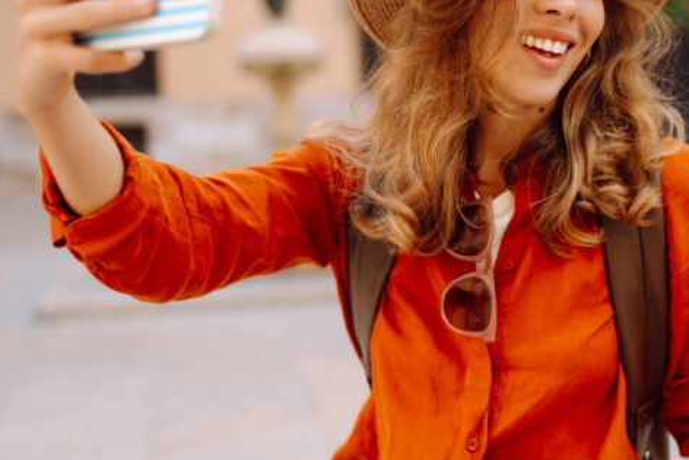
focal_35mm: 76
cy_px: 299
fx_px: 1455
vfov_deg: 17.9
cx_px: 476
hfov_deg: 26.4
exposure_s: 1/800
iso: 200
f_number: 1.4
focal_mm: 35
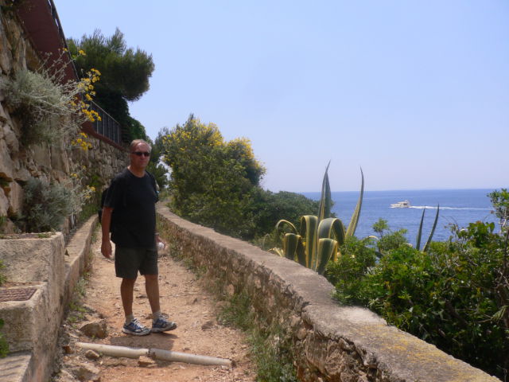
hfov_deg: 52.6
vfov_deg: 40.7
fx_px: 515
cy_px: 191
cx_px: 254
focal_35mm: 35
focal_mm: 5.8
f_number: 5.6
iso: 80
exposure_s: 1/500
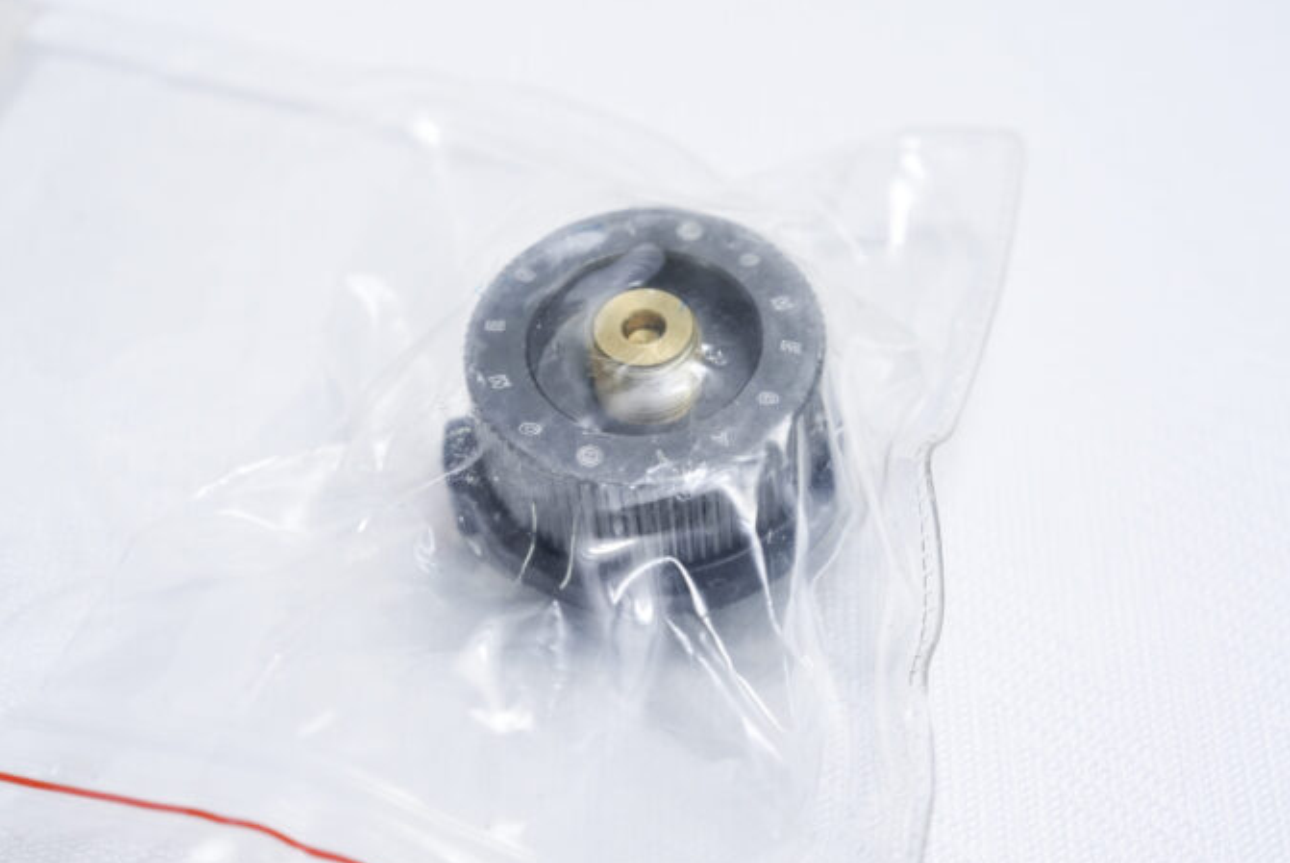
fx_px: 2619
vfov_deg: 18.7
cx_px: 671
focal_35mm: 73
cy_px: 429
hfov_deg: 27.7
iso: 3200
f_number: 9
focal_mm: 70
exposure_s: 1/200
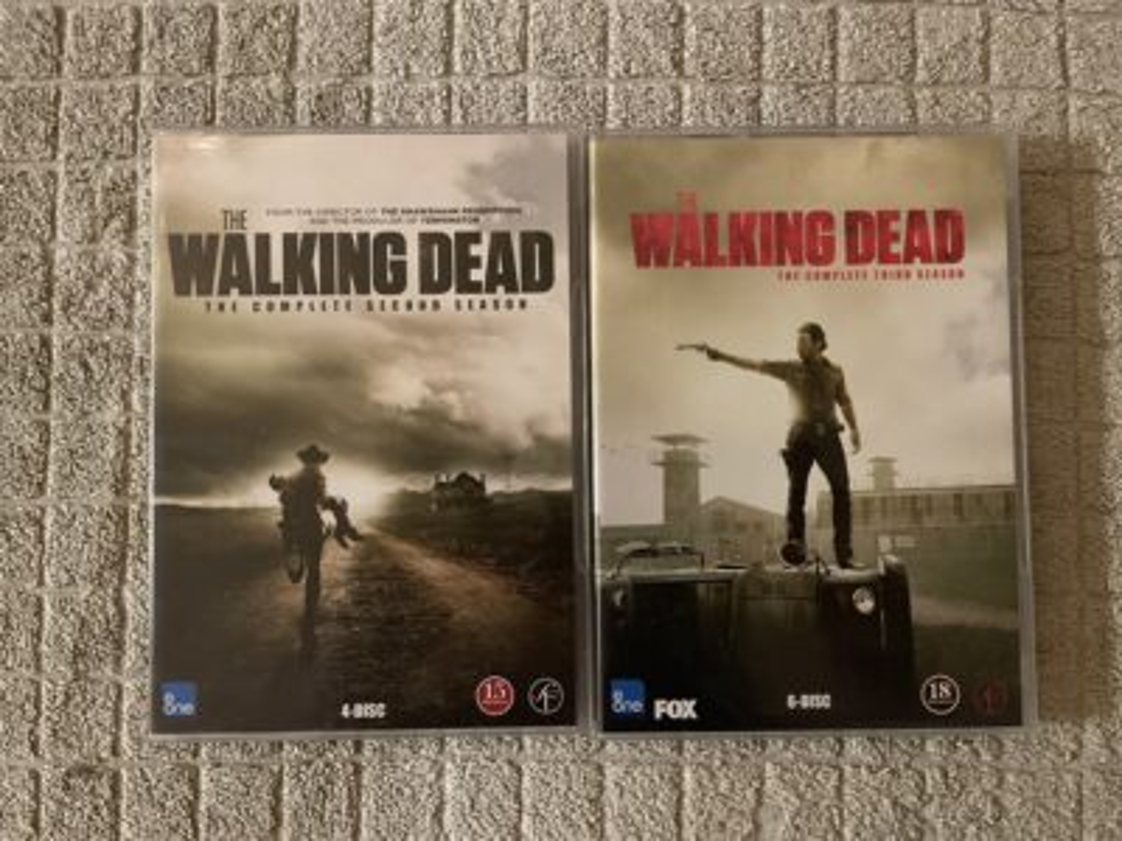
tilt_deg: -87.8
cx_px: 561
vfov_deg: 53.1
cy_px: 420
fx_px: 843
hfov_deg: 67.3
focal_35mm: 26
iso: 640
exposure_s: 1/25
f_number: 1.6
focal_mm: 4.2
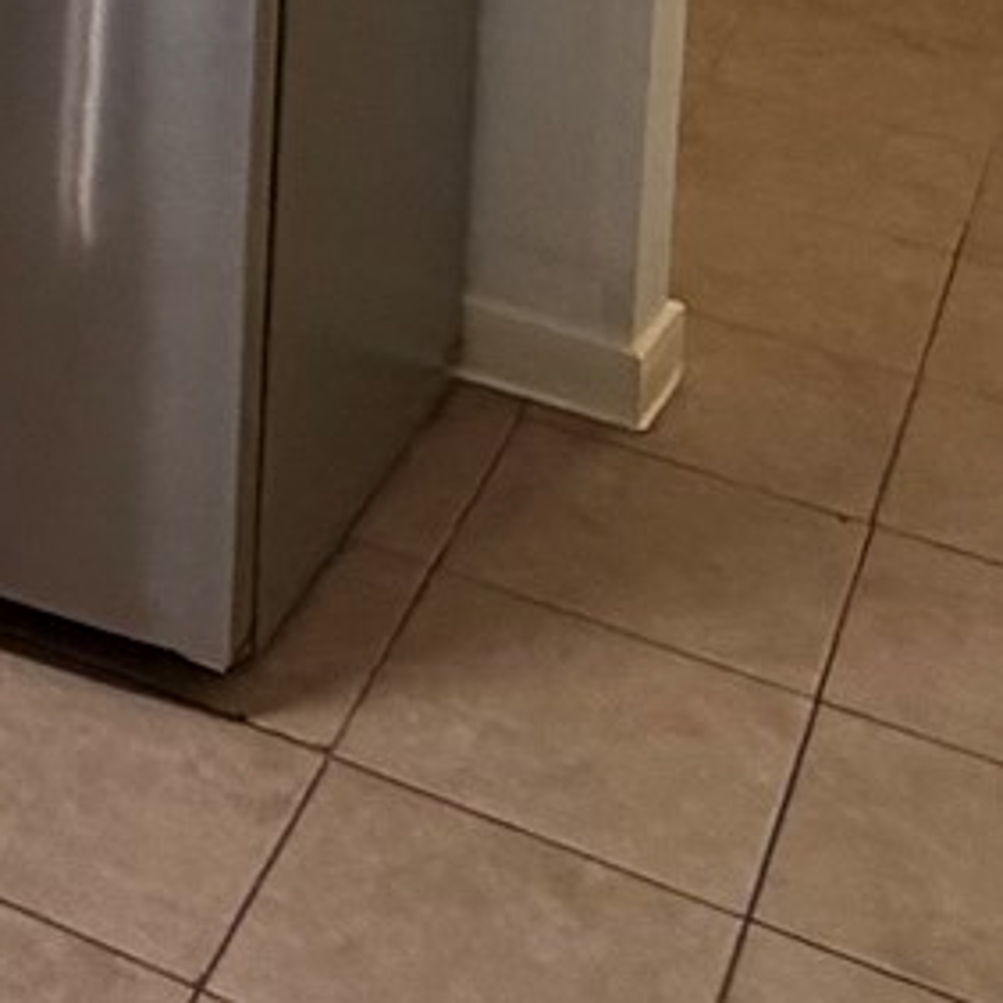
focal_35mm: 90
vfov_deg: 16.2
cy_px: -814
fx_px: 2950
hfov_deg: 16.8
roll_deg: +0.5
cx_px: -662
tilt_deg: -7.4
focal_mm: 2.22
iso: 320
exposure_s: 1/60
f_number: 2.2
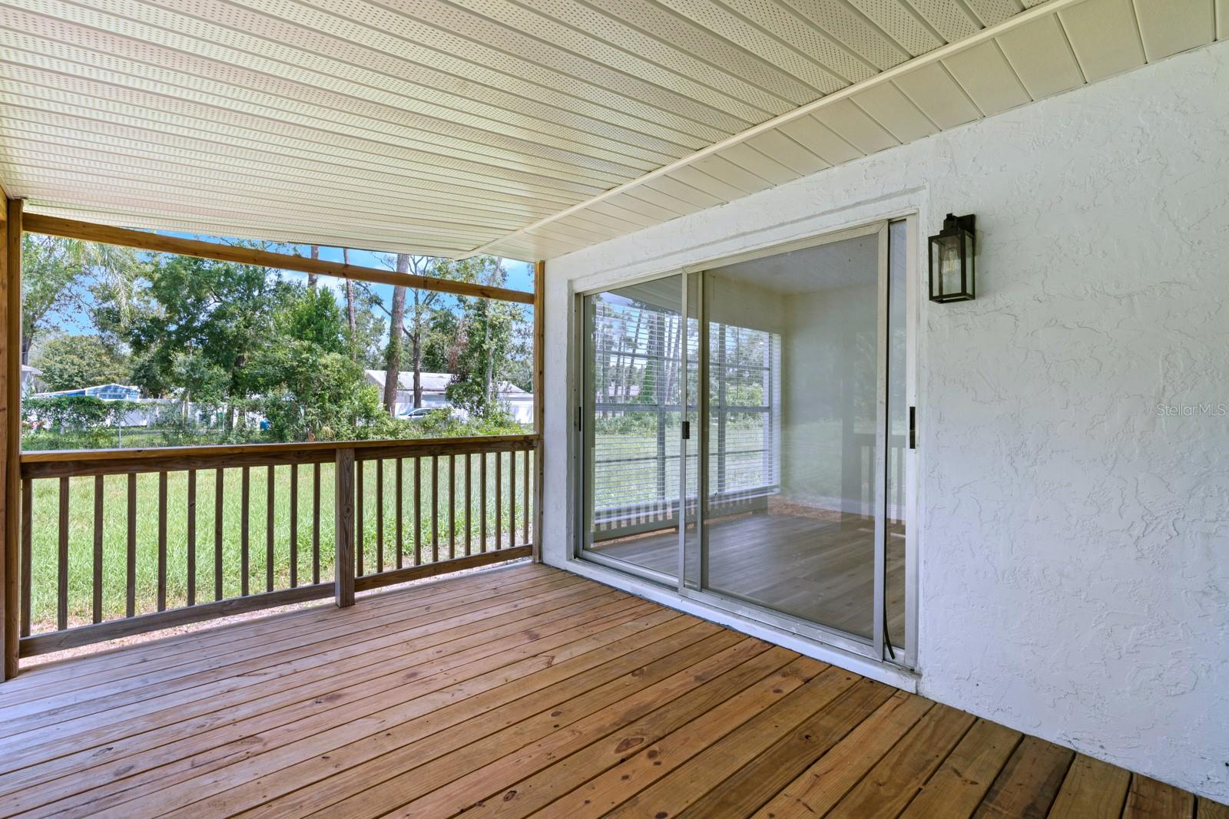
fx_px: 546
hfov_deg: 96.7
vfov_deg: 73.8
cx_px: 614
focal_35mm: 16
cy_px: 410
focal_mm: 16
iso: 250
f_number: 9
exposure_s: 1/100
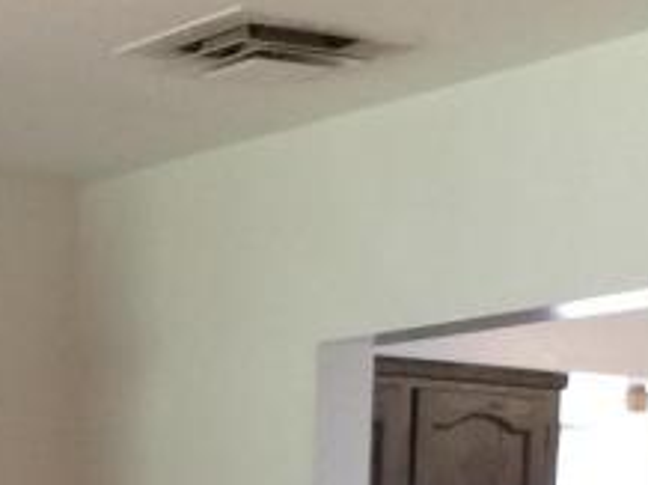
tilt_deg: -2.9
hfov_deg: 13.0
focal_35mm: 151
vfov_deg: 9.5
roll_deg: -0.1
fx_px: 2824
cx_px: 33
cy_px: 750
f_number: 2.4
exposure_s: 1/24
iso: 125
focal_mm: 3.3
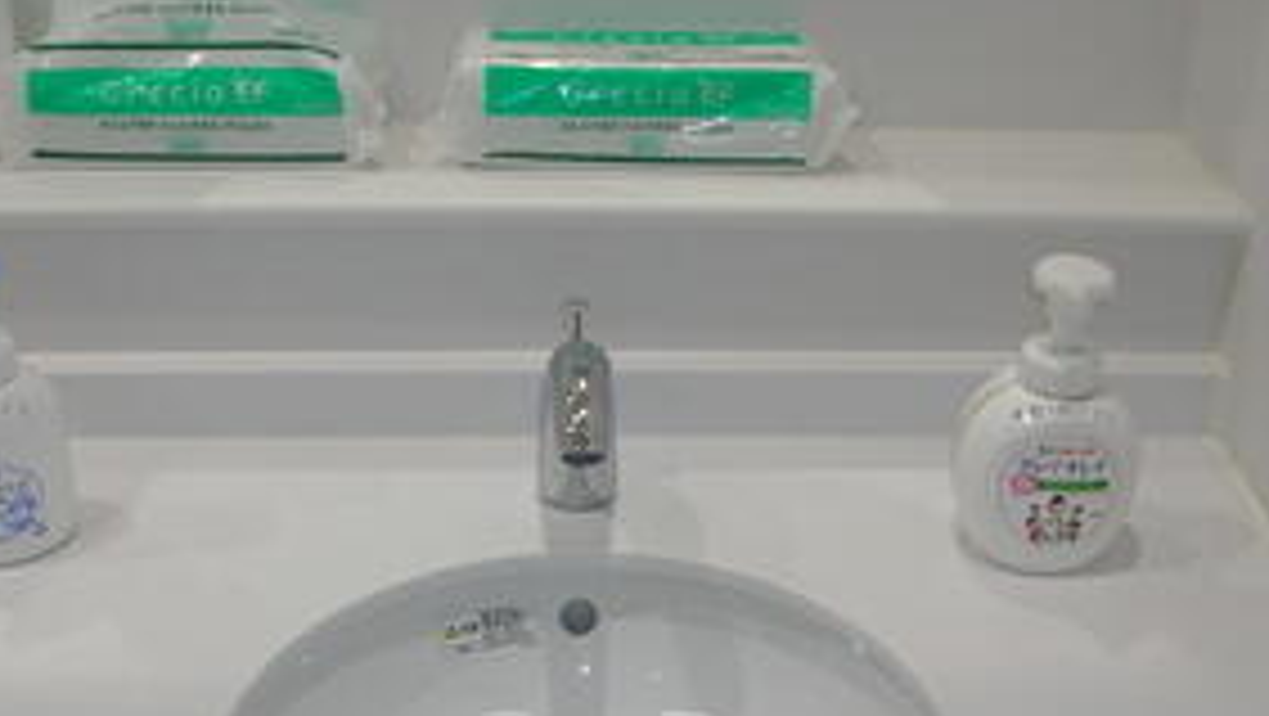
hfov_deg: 38.5
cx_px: 590
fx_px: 1818
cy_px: 513
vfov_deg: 22.1
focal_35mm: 54
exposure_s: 1/47.6
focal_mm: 5.8
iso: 50
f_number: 2.8
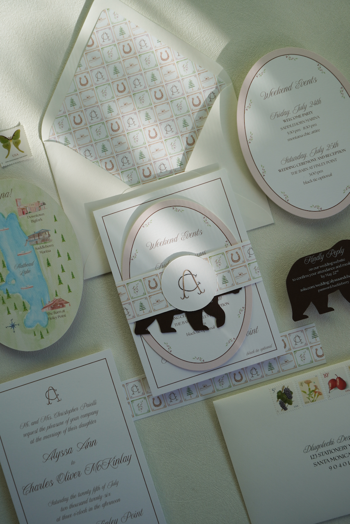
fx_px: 503
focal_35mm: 34
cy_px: 262
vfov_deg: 55.1
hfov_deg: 38.4
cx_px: 175
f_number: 4.5
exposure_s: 1/200
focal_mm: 23
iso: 100
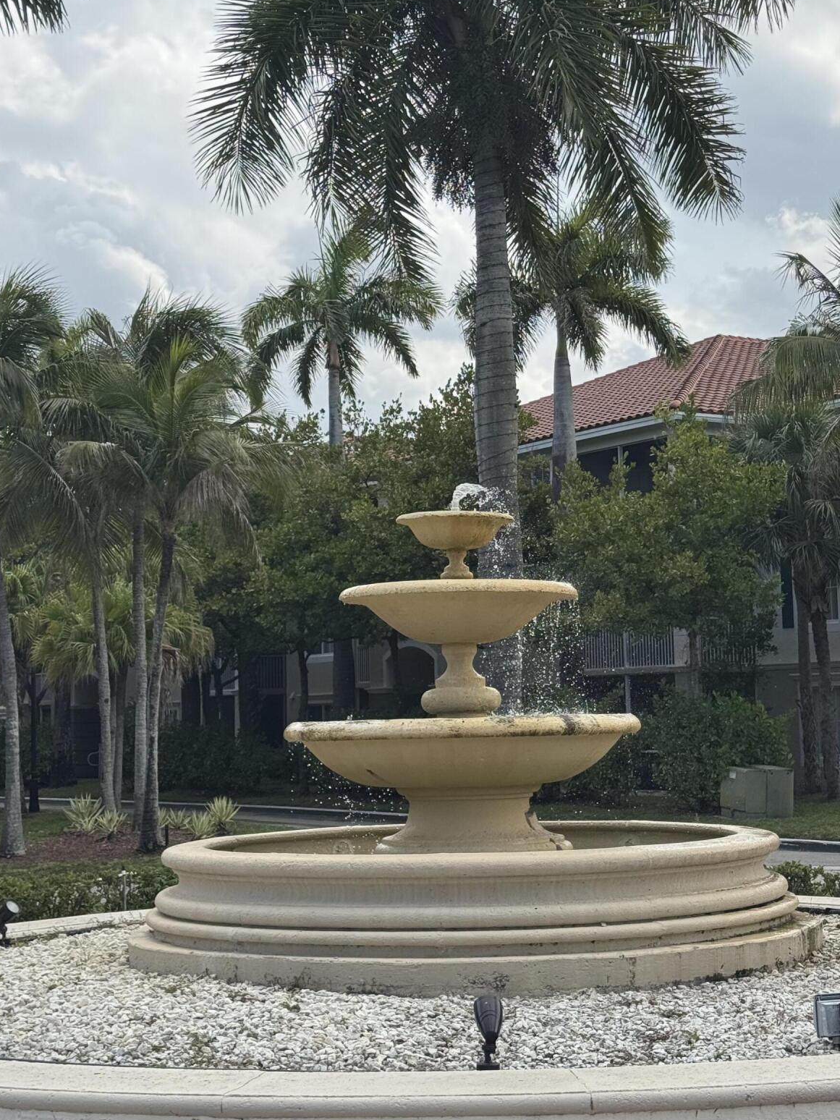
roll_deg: +2.3
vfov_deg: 31.2
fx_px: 2006
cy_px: 481
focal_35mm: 62
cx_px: 480
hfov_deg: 23.6
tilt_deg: +7.7
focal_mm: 6.76
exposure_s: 1/3096
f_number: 1.78
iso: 64
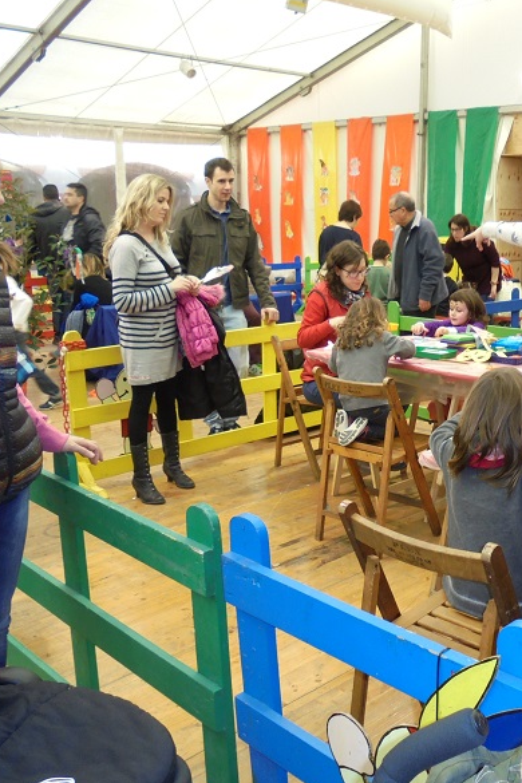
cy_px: 400
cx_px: 408
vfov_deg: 51.9
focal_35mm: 37
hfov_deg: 34.9
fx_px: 805
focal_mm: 4.6
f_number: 3.5
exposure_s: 1/30
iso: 100
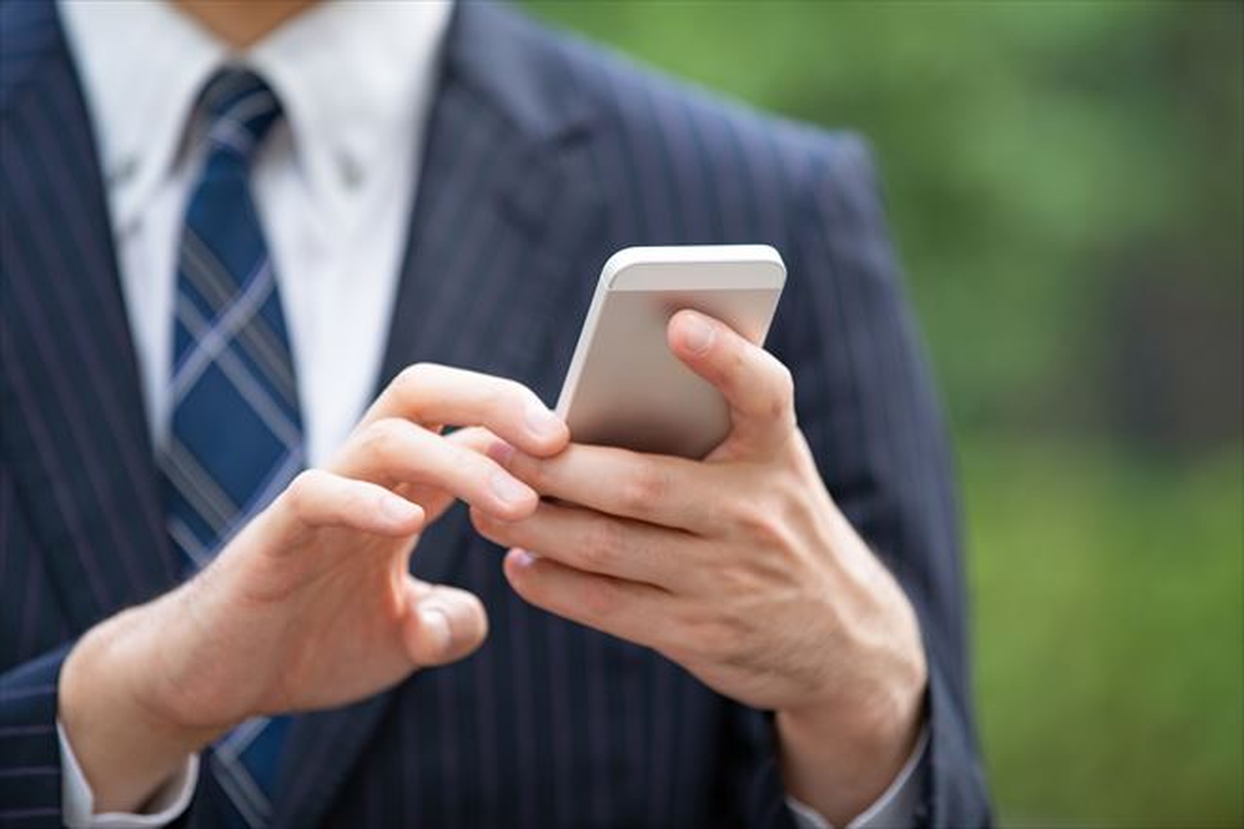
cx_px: 622
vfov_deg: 6.9
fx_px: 6911
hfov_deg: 10.3
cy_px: 414
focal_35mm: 200
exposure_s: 1/200
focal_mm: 200
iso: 400
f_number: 3.5
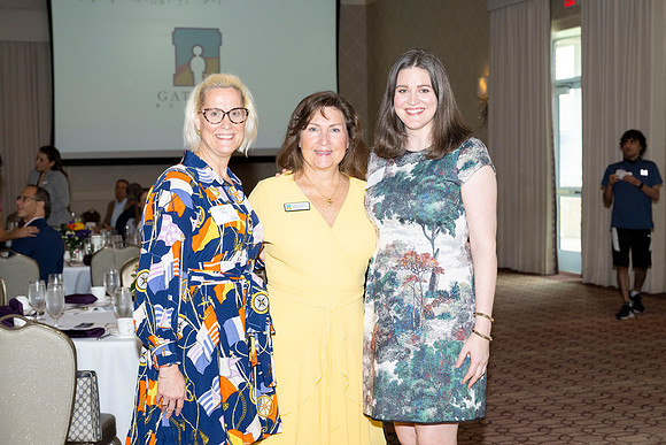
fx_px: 1018
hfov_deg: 36.2
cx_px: 333
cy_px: 222
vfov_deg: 24.6
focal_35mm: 55
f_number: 5.6
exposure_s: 1/200
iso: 800
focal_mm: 55
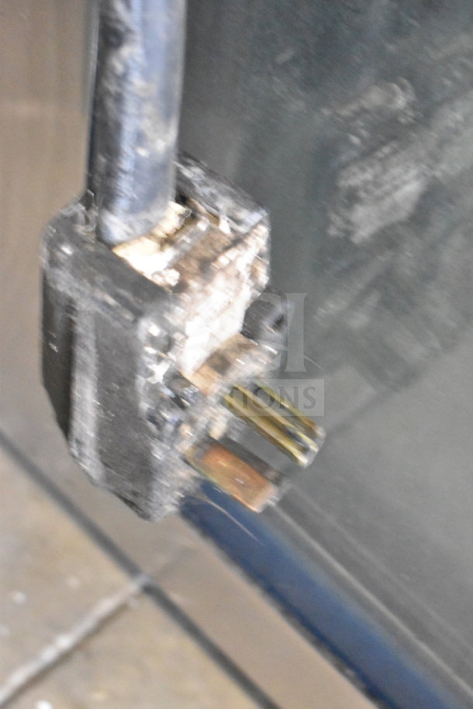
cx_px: 236
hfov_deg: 18.9
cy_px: 354
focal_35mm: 72
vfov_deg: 28.1
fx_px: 1419
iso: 14400
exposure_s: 1/80
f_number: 5.3
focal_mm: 48
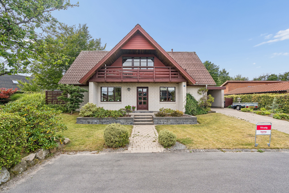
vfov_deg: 73.7
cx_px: 144
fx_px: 128
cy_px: 96
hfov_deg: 96.7
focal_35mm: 16
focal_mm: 16
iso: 320
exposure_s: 1/500
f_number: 7.1
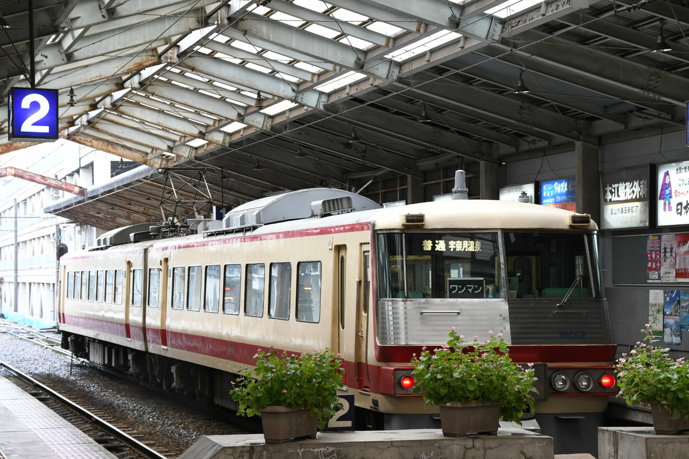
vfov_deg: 14.7
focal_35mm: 93
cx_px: 344
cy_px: 230
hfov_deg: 21.9
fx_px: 1780
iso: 1600
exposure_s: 1/30
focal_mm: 62
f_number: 10
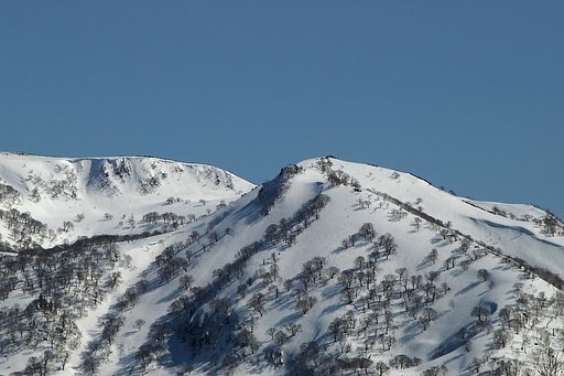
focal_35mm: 300
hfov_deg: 6.9
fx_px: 4698
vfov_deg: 4.6
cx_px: 282
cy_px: 188
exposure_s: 1/1250
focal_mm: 200
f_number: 11
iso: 200
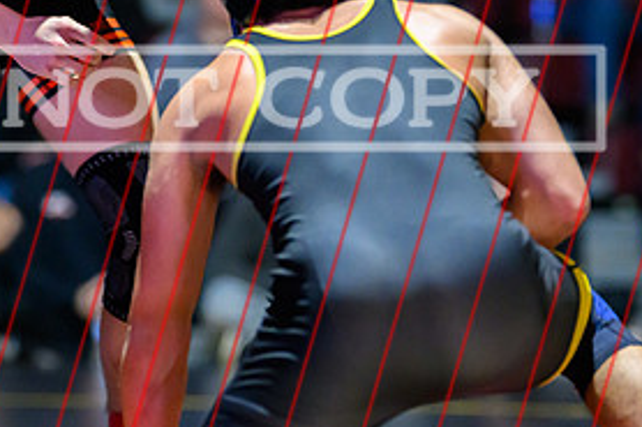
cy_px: 92
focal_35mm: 302
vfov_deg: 4.5
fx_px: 5382
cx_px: 153
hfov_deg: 6.8
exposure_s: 1/500
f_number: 2
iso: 8000
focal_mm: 135
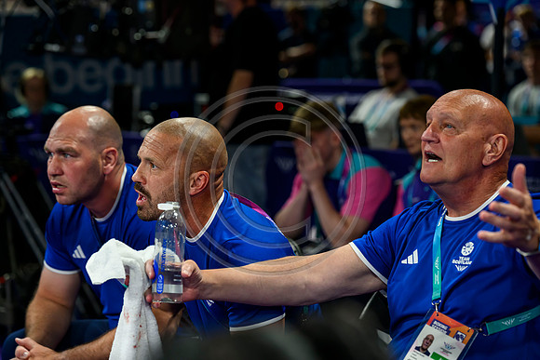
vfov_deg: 11.9
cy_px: 180
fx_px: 1725
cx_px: 270
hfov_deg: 17.8
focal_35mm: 115
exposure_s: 1/1000
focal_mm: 115
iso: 2000
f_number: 4
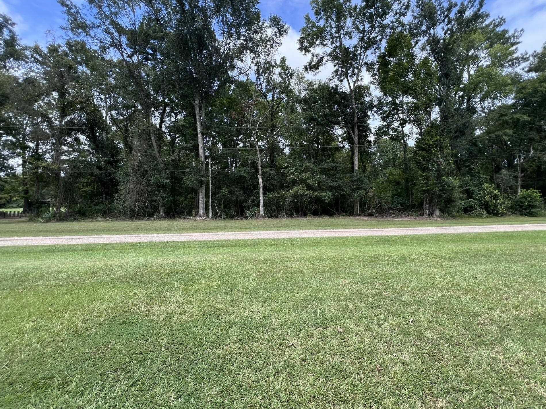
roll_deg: +0.4
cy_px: 209
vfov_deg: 85.7
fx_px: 221
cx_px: 285
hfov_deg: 102.0
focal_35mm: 14
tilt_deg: -0.7
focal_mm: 1.57
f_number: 1.8
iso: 32
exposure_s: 1/436
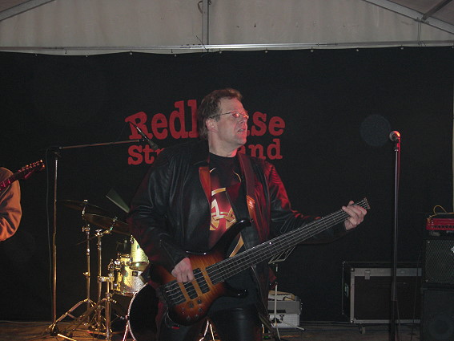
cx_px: 227
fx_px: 747
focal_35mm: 57
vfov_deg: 25.6
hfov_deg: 33.8
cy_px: 170
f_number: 3.6
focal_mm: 11.8
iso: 200
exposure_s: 1/60
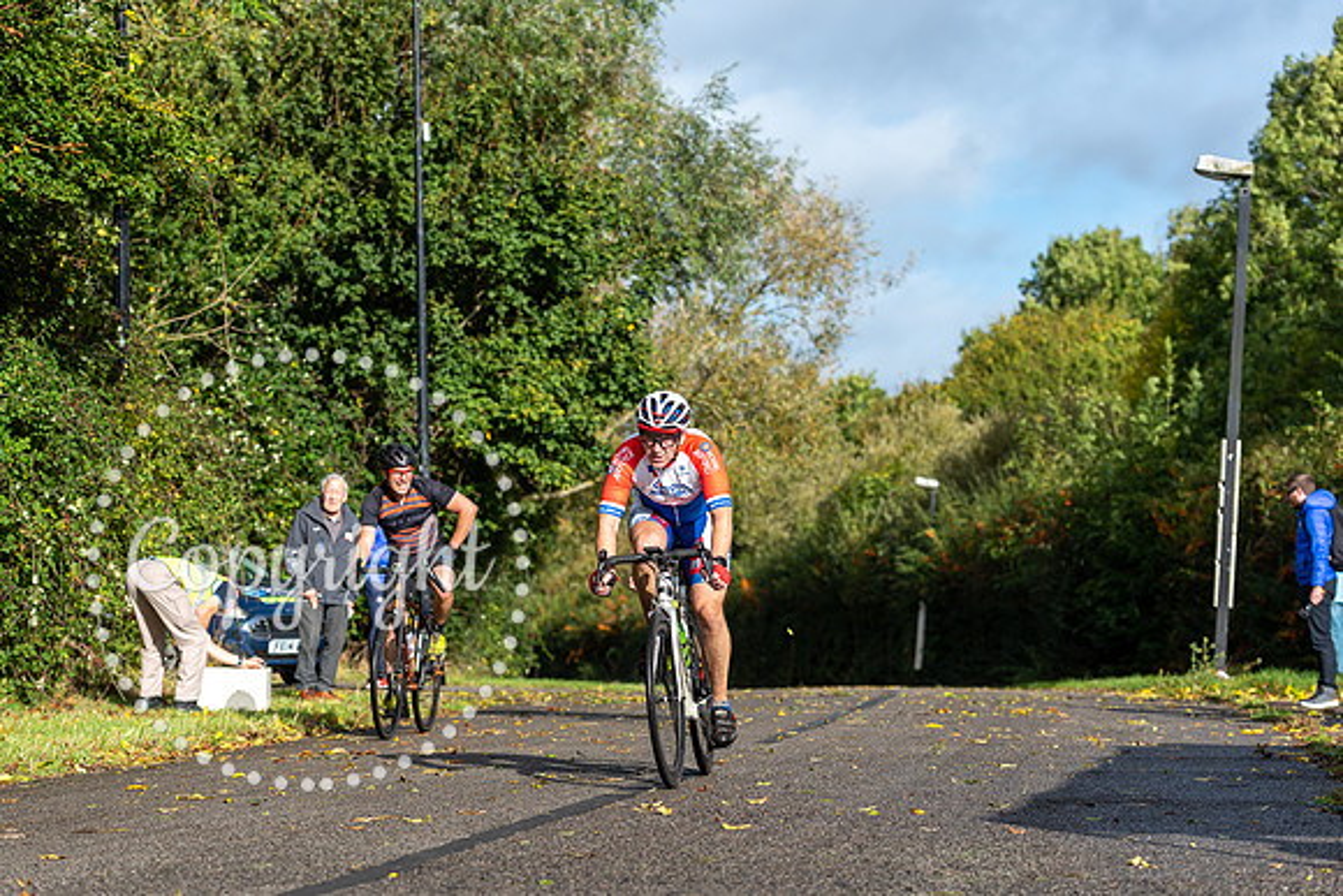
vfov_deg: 15.9
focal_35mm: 86
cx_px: 672
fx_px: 3209
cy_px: 448
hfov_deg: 23.6
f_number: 4
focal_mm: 86
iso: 200
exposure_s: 1/2000
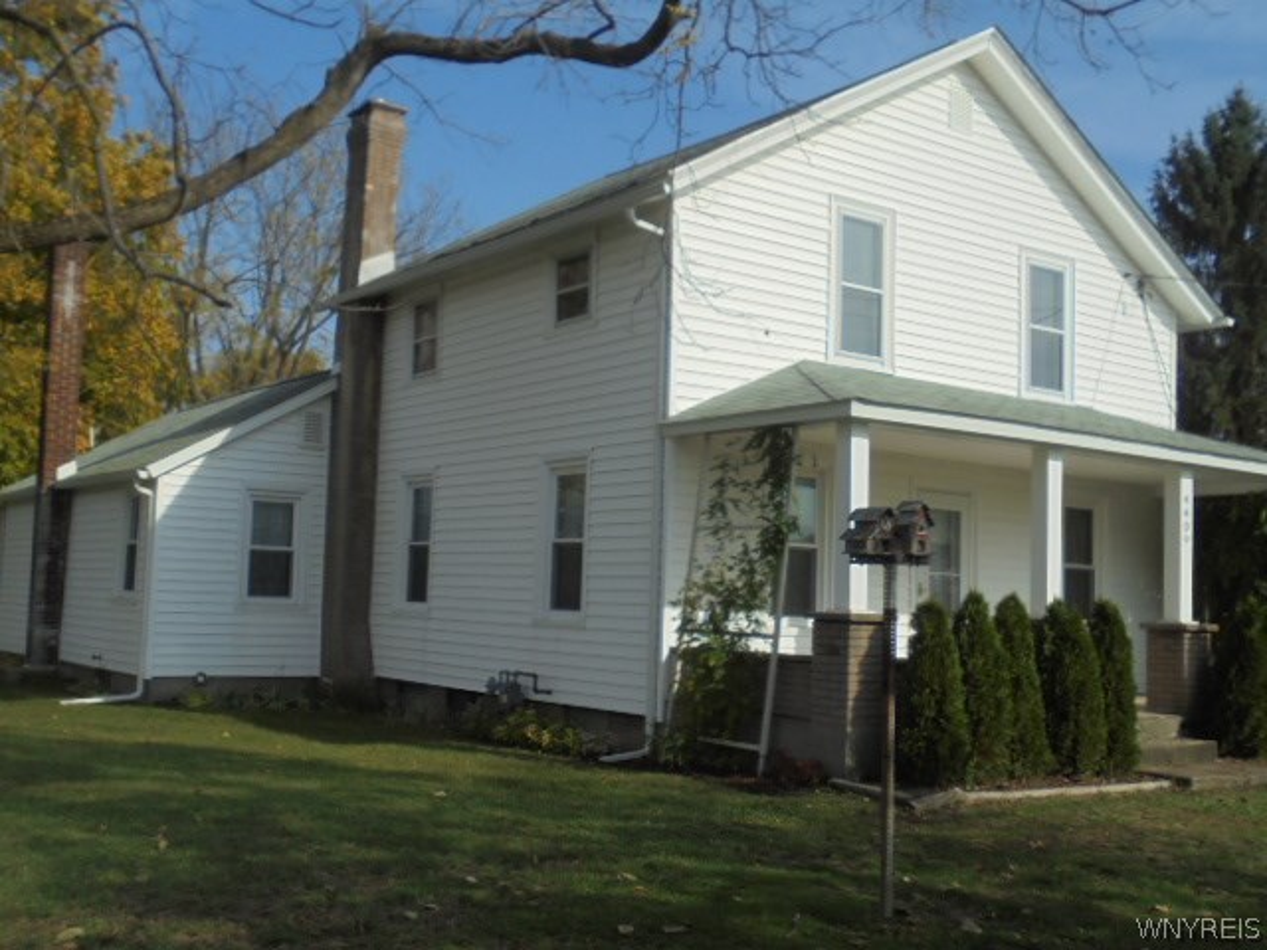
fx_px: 1391
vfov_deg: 37.7
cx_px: 634
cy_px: 475
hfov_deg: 49.0
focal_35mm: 38
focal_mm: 6.9
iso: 100
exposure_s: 1/800
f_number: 4.2
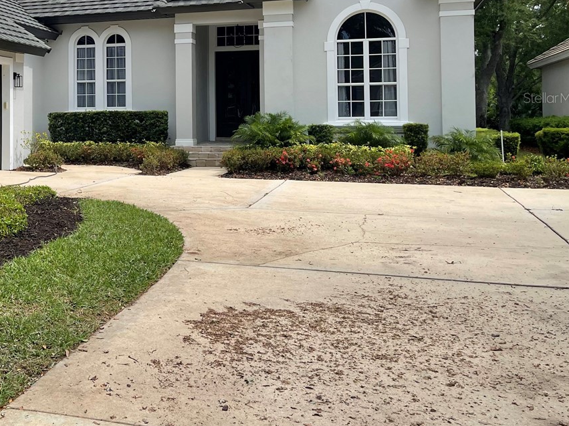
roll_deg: +0.6
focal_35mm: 47
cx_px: 51
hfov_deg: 37.6
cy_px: 97
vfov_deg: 30.3
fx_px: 772
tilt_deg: +1.1
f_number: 1.6
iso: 32
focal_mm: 5.1
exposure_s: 1/2924
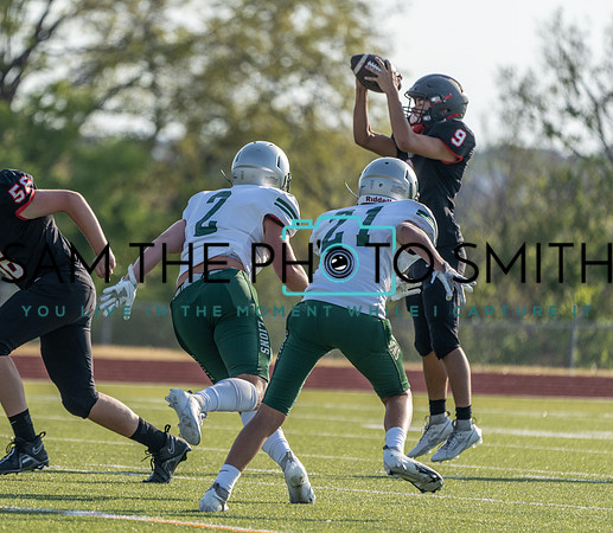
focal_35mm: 498
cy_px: 280
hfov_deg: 3.8
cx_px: 192
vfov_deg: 3.3
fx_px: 9353
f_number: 5.6
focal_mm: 400
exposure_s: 1/1250
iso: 400
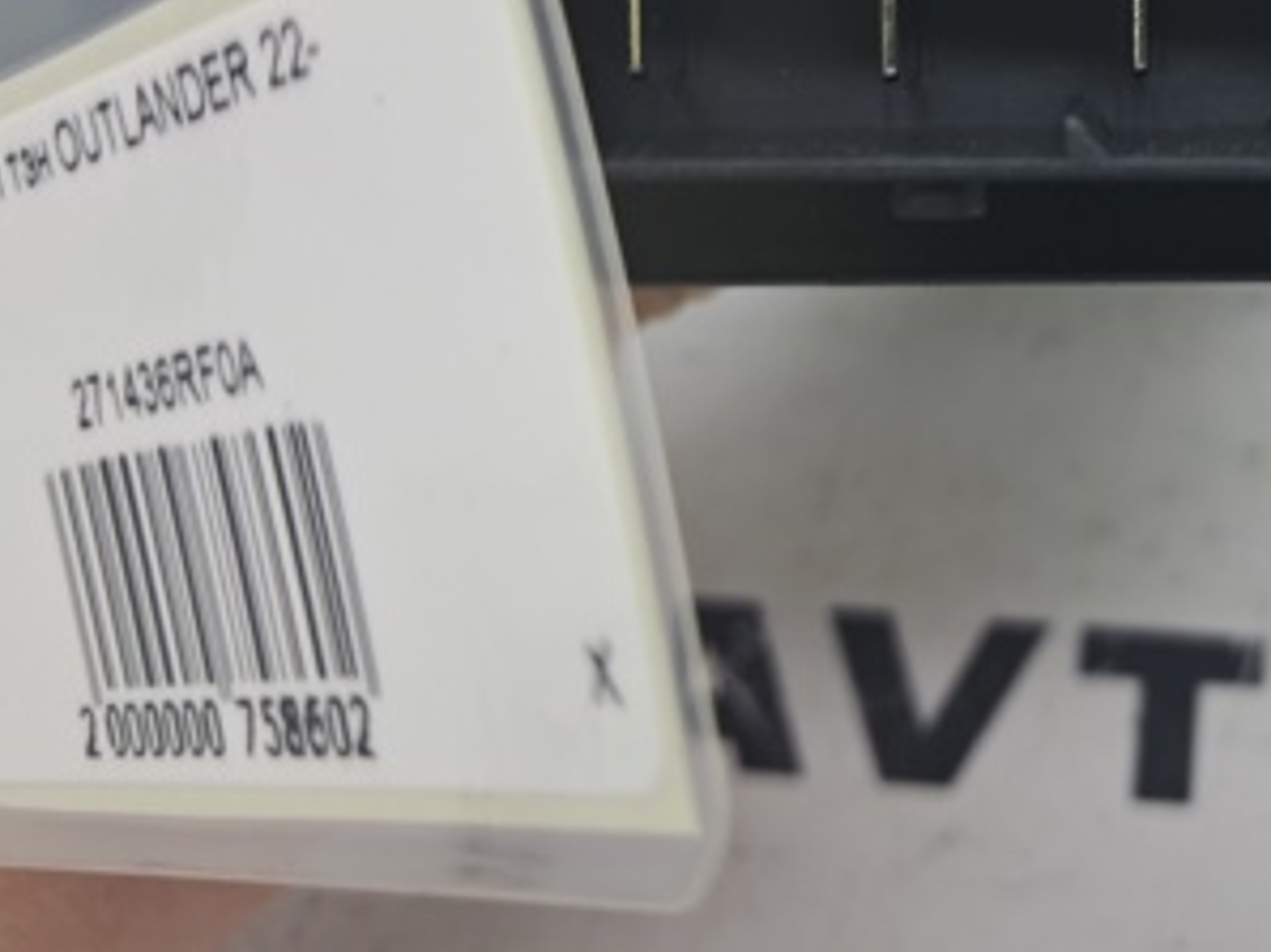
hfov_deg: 31.6
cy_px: 130
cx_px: 1152
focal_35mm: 58
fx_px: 2128
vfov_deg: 24.6
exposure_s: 1/100
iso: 64
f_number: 1.8
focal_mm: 4
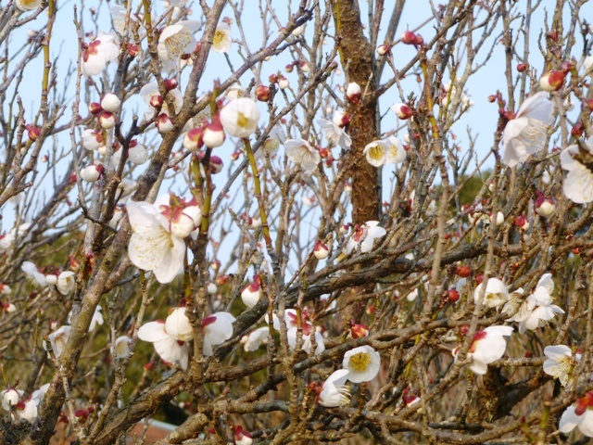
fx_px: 1370
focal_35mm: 80
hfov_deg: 24.4
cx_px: 296
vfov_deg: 18.4
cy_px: 222
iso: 80
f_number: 5.5
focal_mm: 14.2
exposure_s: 1/100
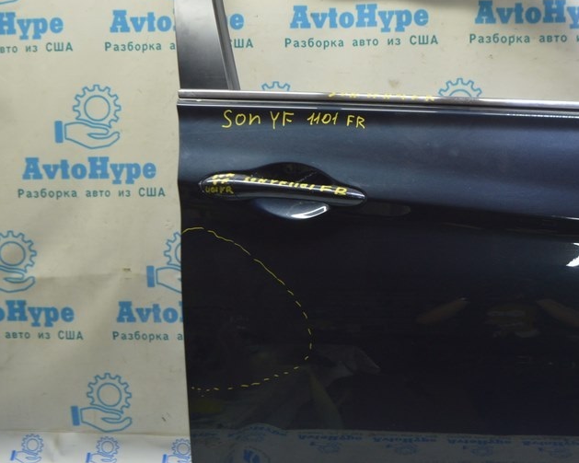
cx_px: 470
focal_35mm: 55
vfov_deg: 27.6
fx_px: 942
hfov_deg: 33.1
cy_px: 232
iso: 400
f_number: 5.6
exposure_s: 1/20
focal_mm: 24
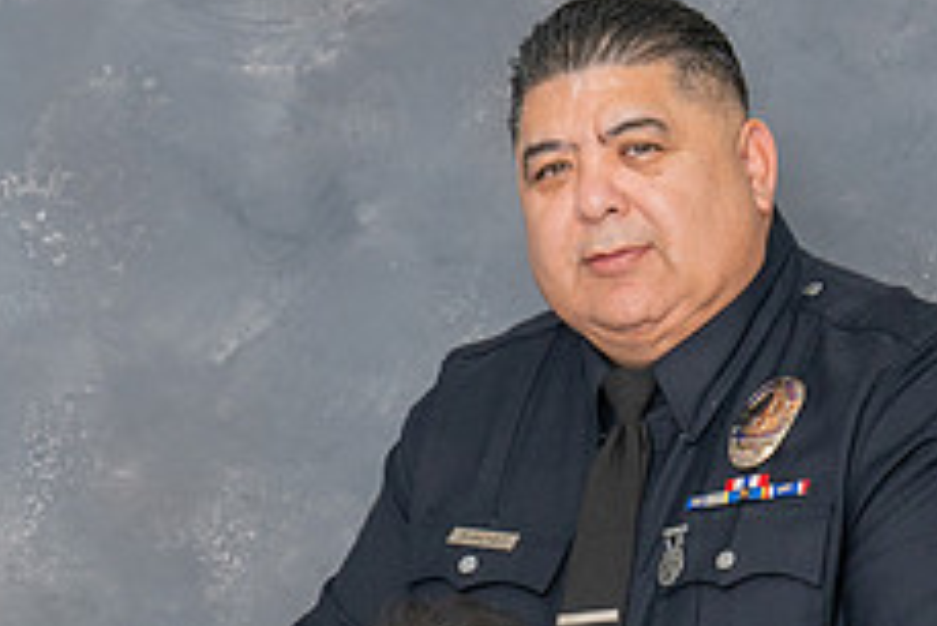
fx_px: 4427
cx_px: 402
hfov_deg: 12.1
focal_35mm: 170
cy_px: 908
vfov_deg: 7.9
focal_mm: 41
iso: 200
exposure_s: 1/200
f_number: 5.6
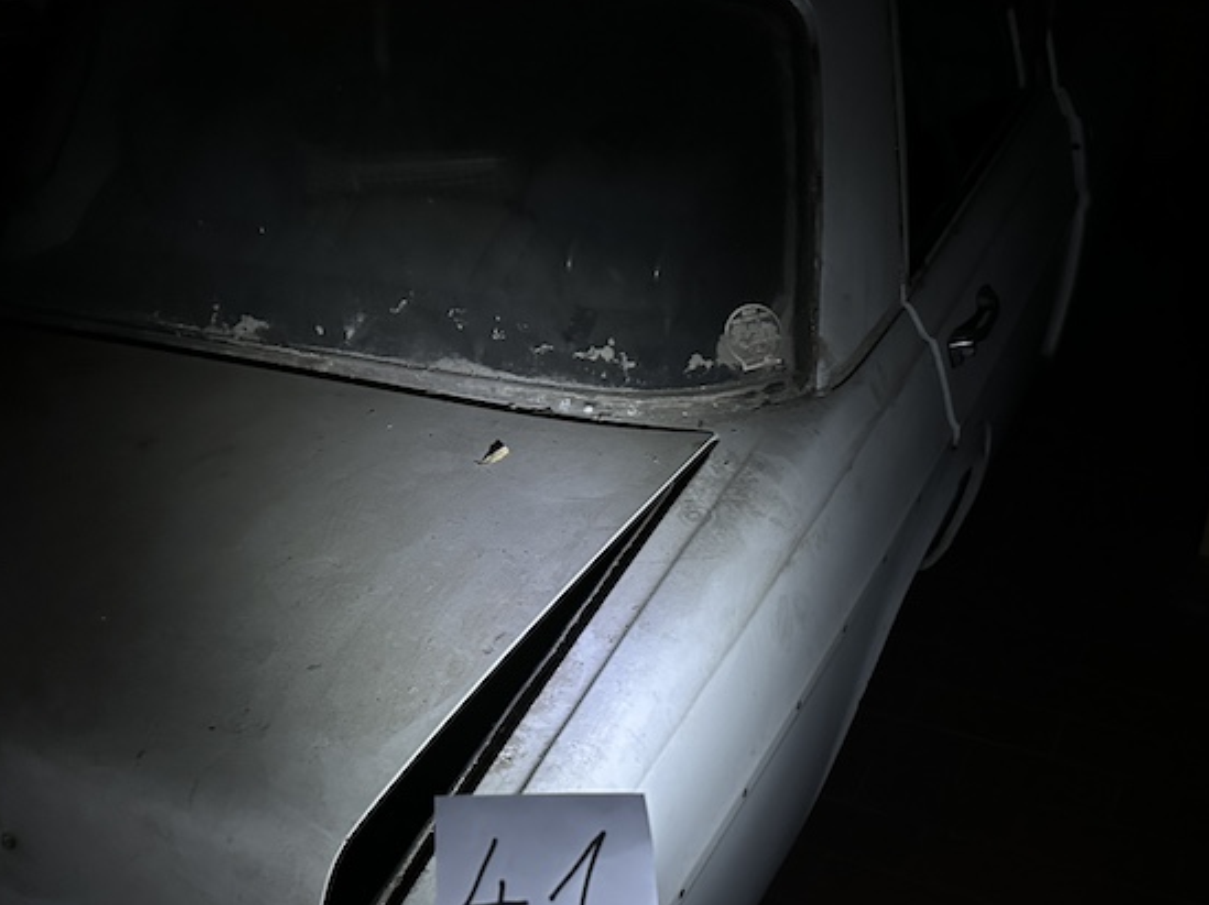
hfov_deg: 52.6
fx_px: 1222
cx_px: 570
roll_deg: +6.1
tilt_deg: -36.4
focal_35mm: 35
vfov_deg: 39.9
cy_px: 634
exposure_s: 1/37
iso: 1000
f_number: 1.78
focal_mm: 6.86
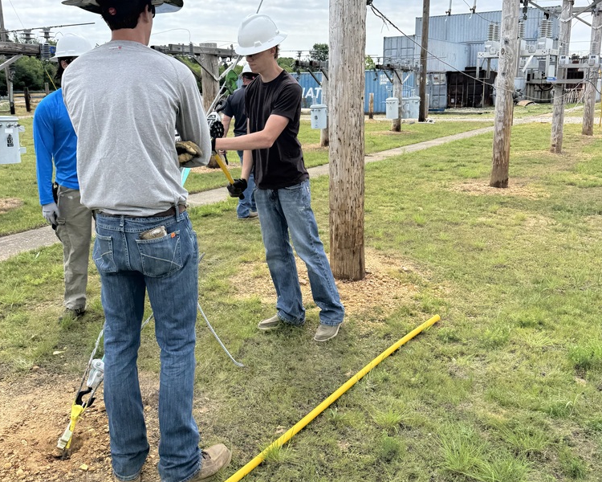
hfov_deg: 55.7
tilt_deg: -11.7
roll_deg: +1.0
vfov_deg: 45.7
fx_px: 570
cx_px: 296
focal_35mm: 32
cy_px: 214
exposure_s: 1/4608
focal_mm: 6.76
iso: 80
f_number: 1.78
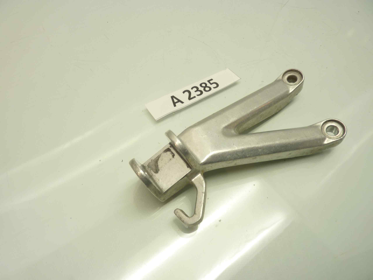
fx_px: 269
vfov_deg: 54.9
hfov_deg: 69.4
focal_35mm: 25
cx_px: 186
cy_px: 140
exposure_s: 1/20
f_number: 3.3
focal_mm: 4.1
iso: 80
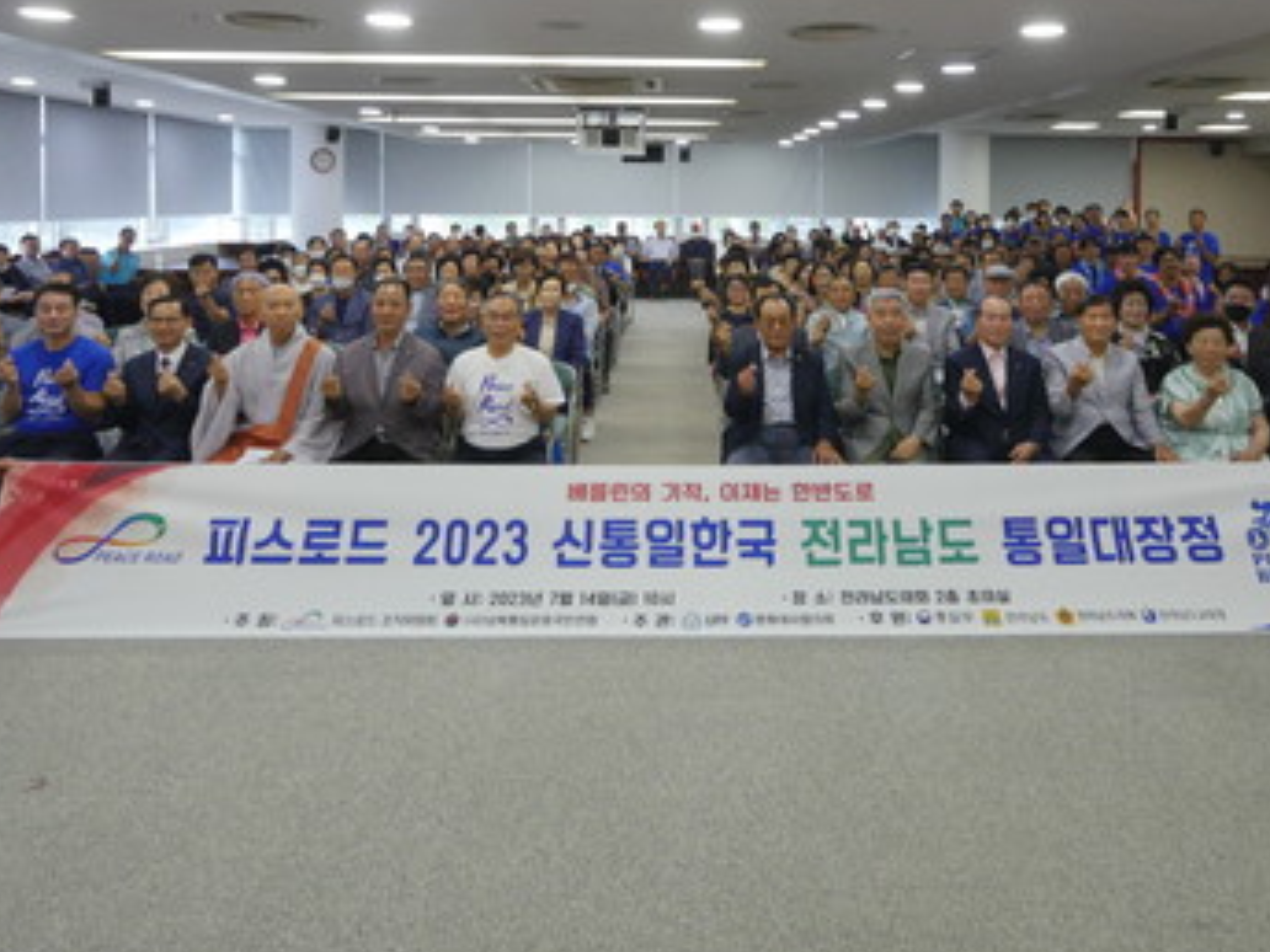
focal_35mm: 27
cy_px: 216
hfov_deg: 65.1
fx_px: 991
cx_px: 716
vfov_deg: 48.9
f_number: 4
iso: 1600
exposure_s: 1/100
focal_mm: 8
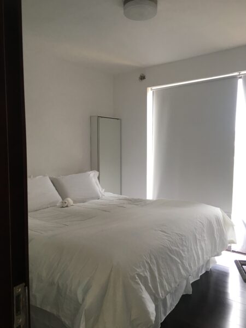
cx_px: 123
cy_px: 164
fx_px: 275
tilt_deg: -1.6
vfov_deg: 61.7
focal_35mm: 29
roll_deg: +0.0
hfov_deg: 48.2
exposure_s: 1/30
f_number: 2.2
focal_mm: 4.15
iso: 64
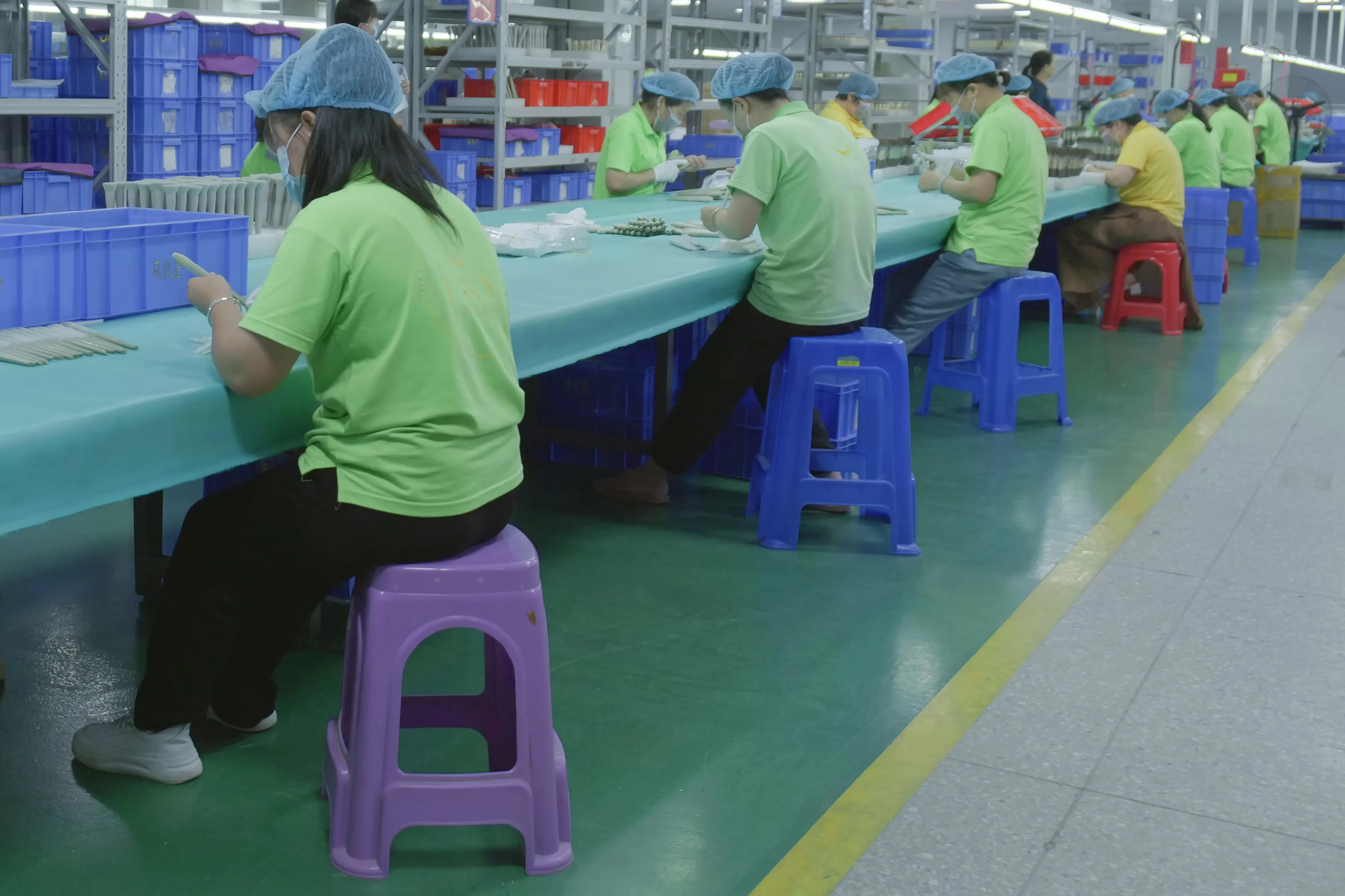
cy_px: 279
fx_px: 1644
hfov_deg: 43.4
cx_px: 377
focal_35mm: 44
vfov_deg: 30.2
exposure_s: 1/160
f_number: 5
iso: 1250
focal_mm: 30
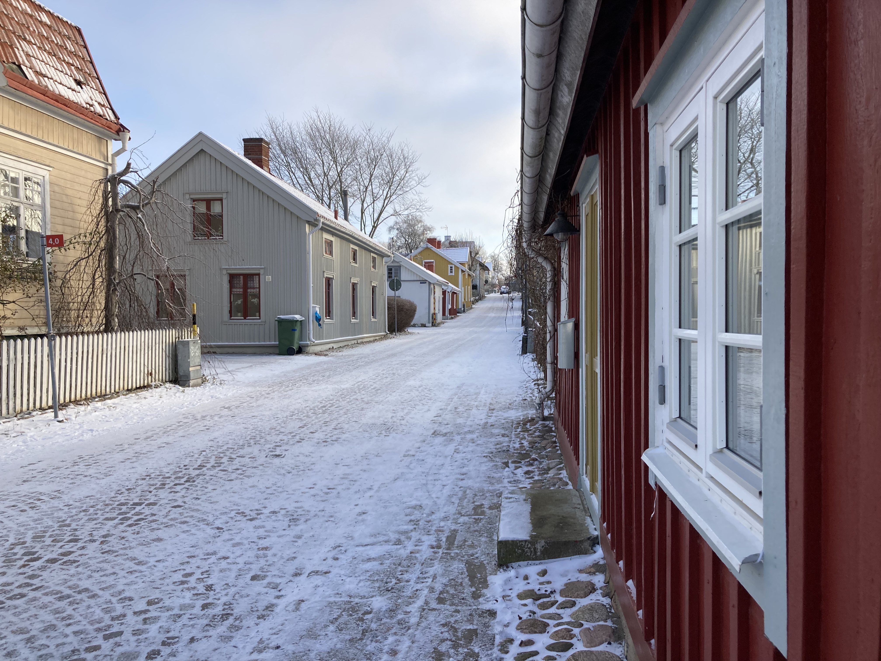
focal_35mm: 28
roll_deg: +0.4
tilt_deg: -0.6
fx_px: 713
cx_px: 440
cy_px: 330
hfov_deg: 63.4
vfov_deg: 49.7
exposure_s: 1/747
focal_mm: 3.99
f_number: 1.8
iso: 20
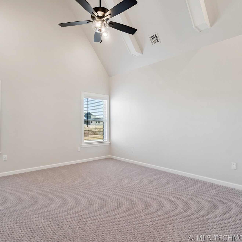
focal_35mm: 21
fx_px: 166
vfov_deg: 72.1
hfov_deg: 72.1
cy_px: 119
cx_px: 113
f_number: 6.3
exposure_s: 1/40
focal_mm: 16
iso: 200
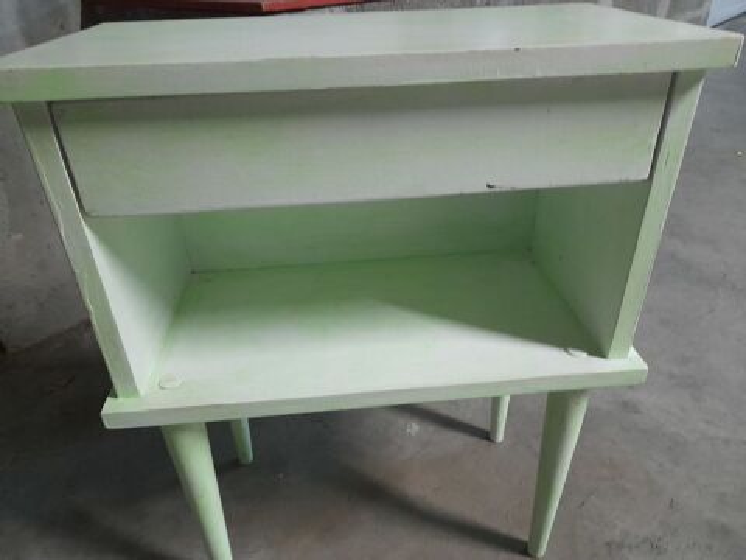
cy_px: 280
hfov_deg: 69.4
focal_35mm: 25
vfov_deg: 54.9
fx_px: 539
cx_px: 373
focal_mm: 4.6
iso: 640
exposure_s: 1/20
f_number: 2
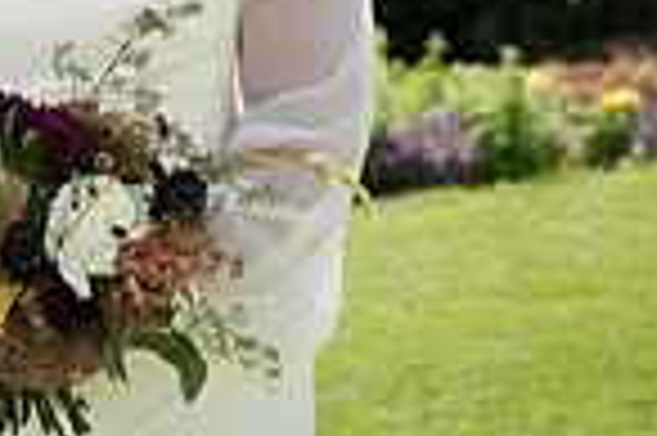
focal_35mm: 198
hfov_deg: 10.2
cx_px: -180
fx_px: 3609
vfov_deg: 6.8
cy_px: -315
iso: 100
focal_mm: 50
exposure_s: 1/400
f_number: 4.5
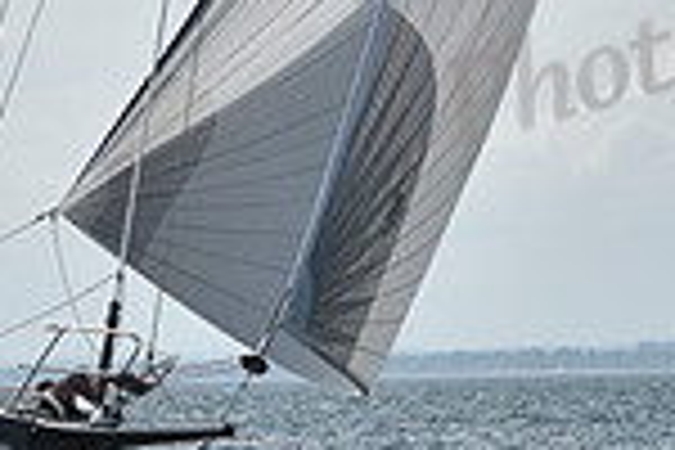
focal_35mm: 270
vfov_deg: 5.1
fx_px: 5062
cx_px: 216
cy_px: 326
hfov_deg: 7.6
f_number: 7.1
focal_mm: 70
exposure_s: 1/1250
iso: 200
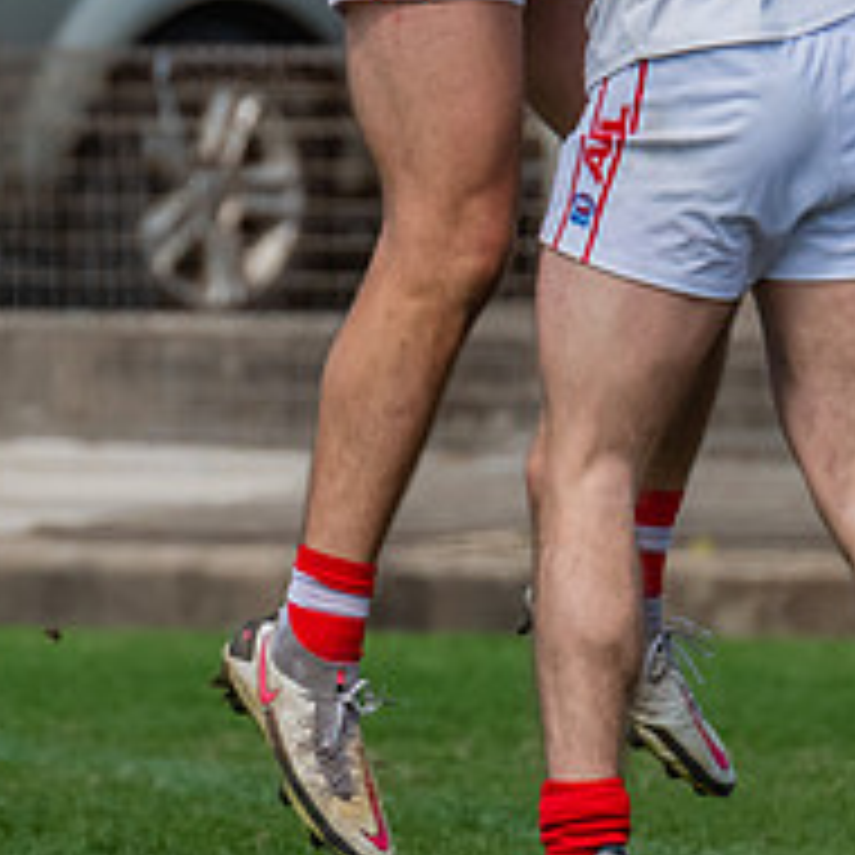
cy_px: 255
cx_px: 108
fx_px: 51306
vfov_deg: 1.0
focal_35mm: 1836
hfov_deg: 1.0
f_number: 8
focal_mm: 420
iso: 800
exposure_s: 1/1600
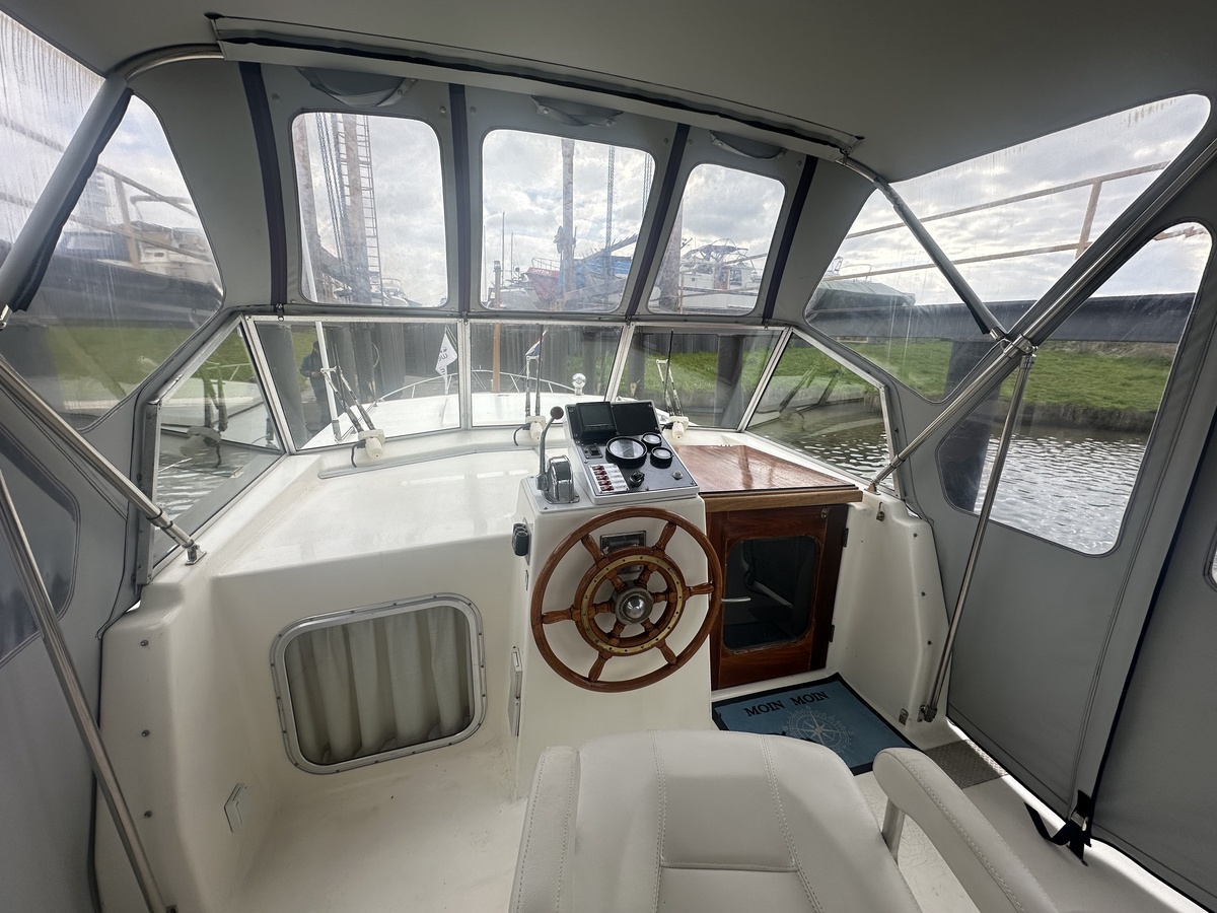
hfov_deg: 102.1
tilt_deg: -14.0
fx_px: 492
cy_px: 456
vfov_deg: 85.7
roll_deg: -0.7
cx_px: 608
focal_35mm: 14
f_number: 2.2
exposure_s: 1/824
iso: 50
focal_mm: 2.22
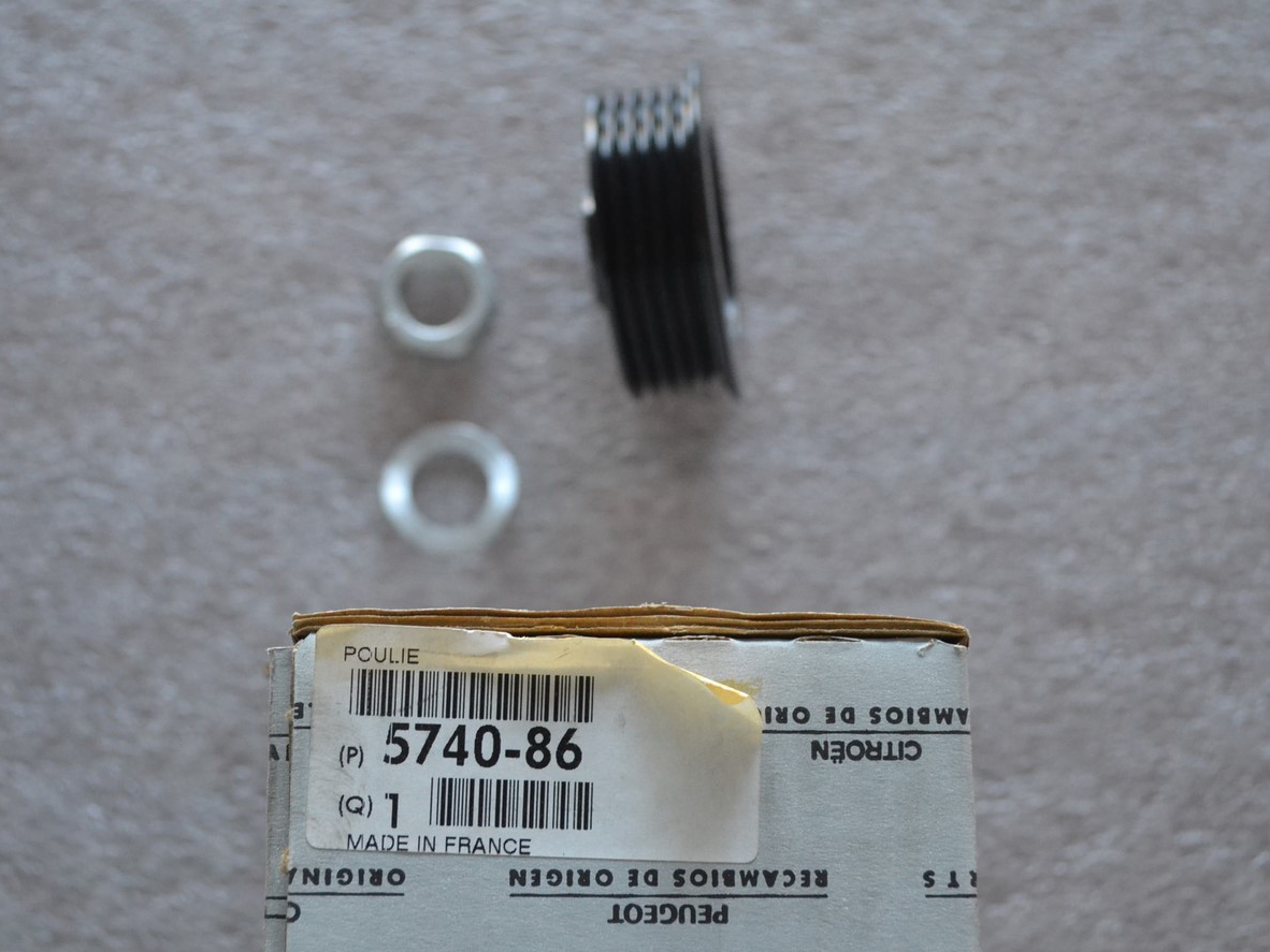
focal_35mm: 56
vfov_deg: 26.1
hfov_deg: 34.3
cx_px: 578
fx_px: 2055
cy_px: 481
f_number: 5
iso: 1600
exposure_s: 1/60
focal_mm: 34
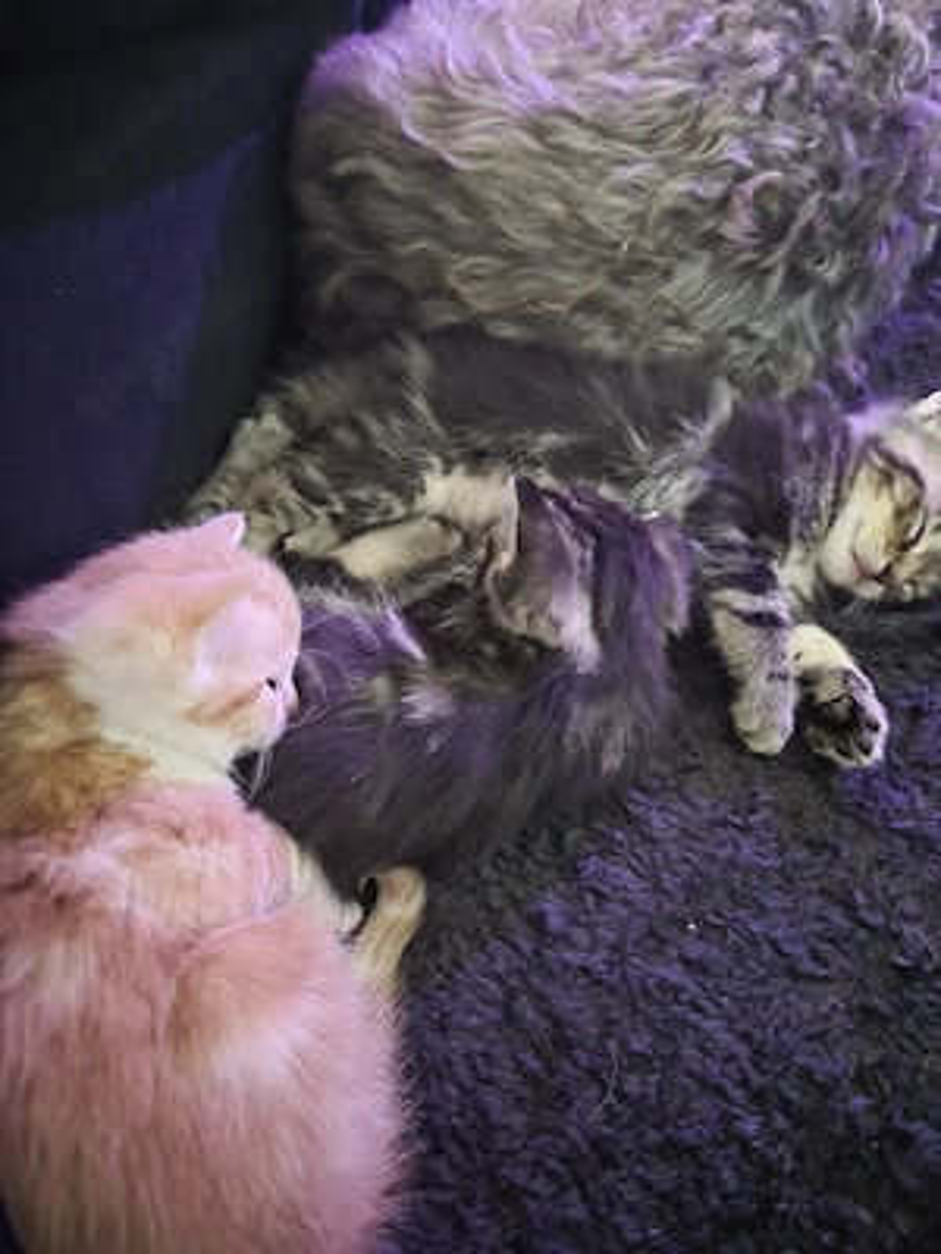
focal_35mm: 23
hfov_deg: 58.9
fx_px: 834
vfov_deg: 73.9
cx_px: 470
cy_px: 627
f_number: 1.8
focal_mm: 5.4
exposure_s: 1/14.3
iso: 3200
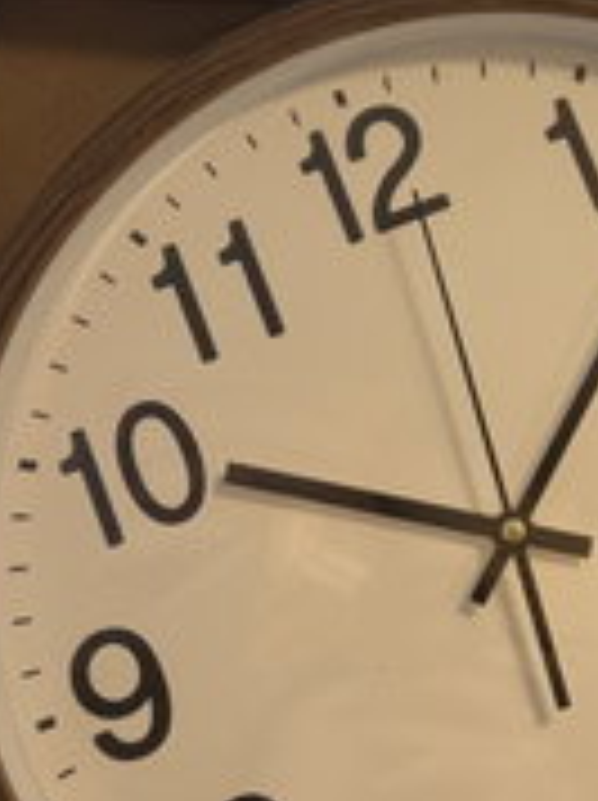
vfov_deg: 27.0
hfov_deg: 20.0
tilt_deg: -18.6
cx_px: 544
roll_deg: -7.3
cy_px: 349
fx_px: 1662
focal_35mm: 72
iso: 100
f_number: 1.78
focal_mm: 6.76
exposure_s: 1/100
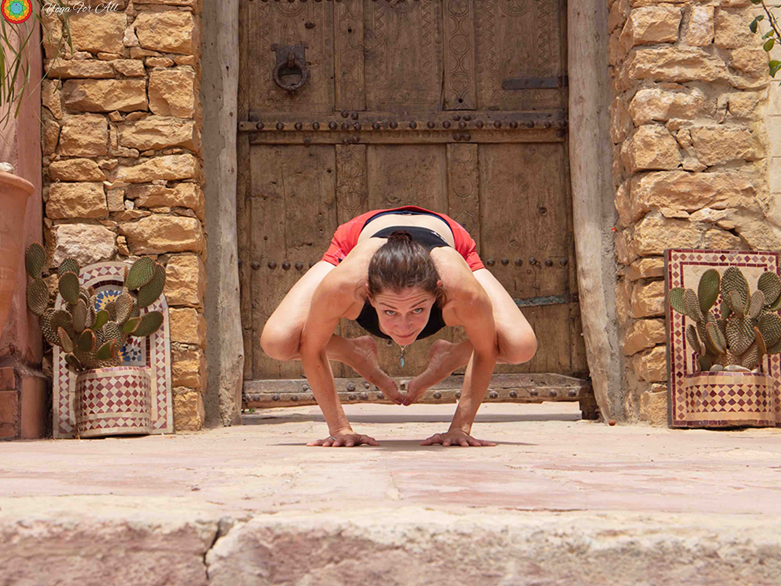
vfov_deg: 51.3
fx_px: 609
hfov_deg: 65.3
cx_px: 398
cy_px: 288
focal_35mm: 27
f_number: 2.4
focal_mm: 4.3
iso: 50
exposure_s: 1/518
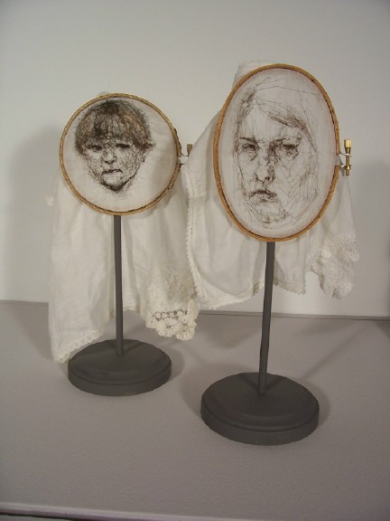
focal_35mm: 34
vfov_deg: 54.0
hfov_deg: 41.8
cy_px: 260
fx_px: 511
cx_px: 195
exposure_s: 1/250
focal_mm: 5.6
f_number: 2.7
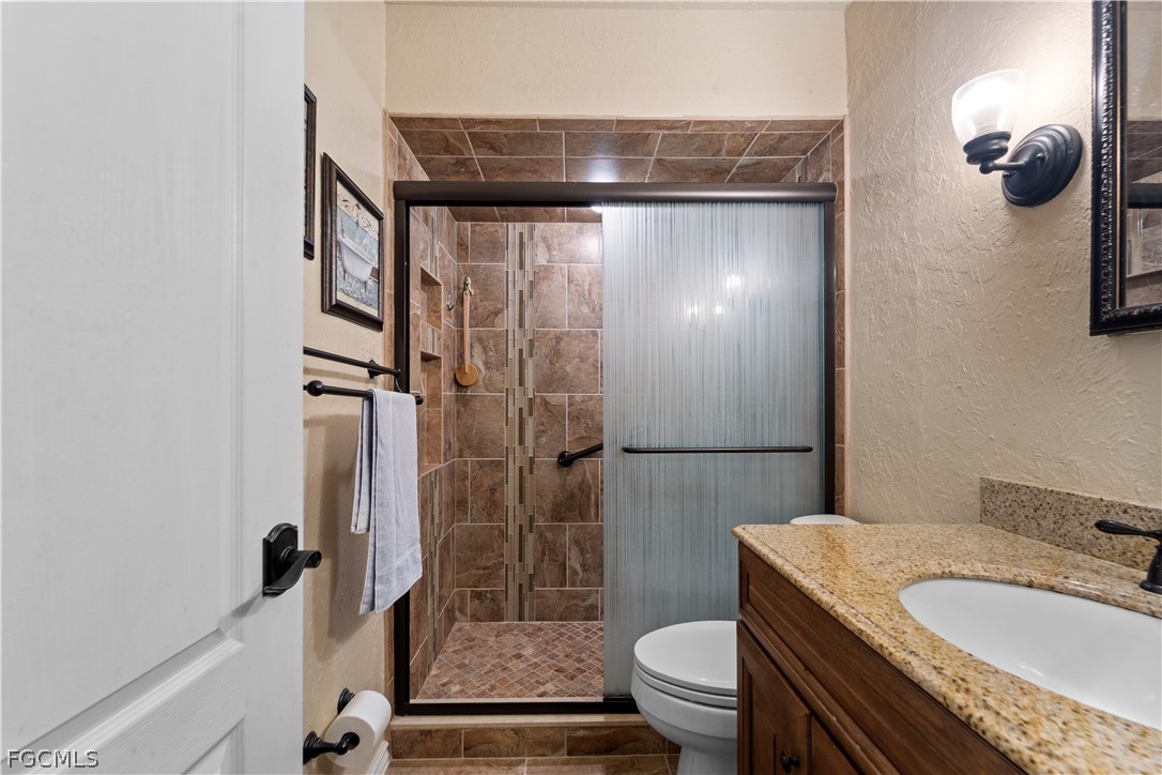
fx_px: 452
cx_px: 581
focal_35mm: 14
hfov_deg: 104.3
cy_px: 388
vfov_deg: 81.2
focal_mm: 14
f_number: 8
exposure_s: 1/1.25
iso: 250
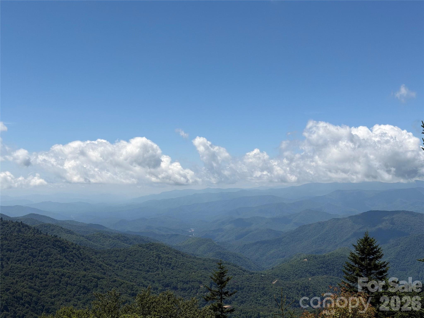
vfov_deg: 30.3
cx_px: 212
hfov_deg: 39.7
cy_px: 159
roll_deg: +1.5
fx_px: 588
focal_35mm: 48
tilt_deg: +1.6
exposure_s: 1/8772
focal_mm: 6.76
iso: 64
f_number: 1.78
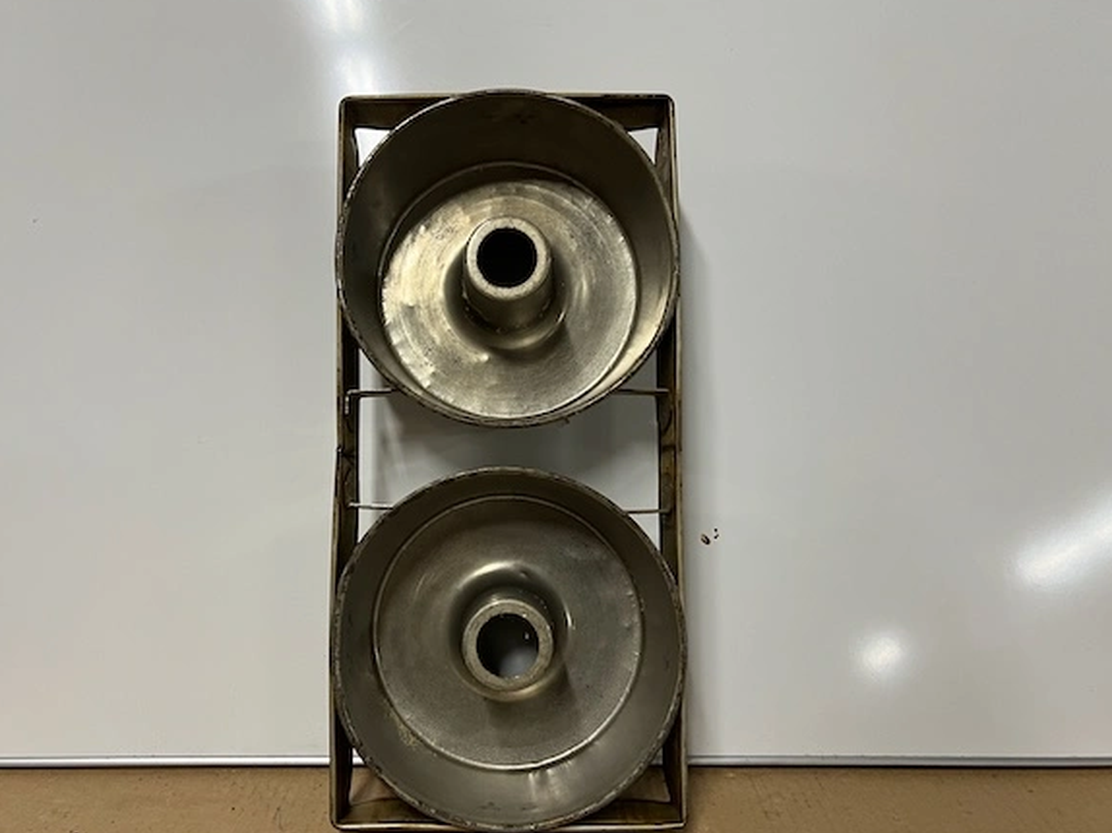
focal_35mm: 29
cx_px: 508
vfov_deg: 48.2
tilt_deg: -11.0
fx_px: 931
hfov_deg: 61.6
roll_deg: +1.1
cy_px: 436
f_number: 1.5
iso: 125
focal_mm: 5.7
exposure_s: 1/60
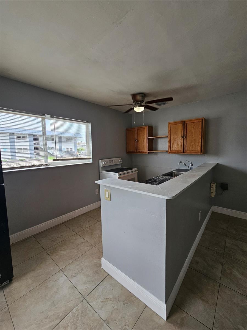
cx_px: 124
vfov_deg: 106.2
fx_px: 124
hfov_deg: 89.9
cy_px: 165
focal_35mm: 13
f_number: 2.2
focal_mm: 2.2
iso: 50
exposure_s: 1/122
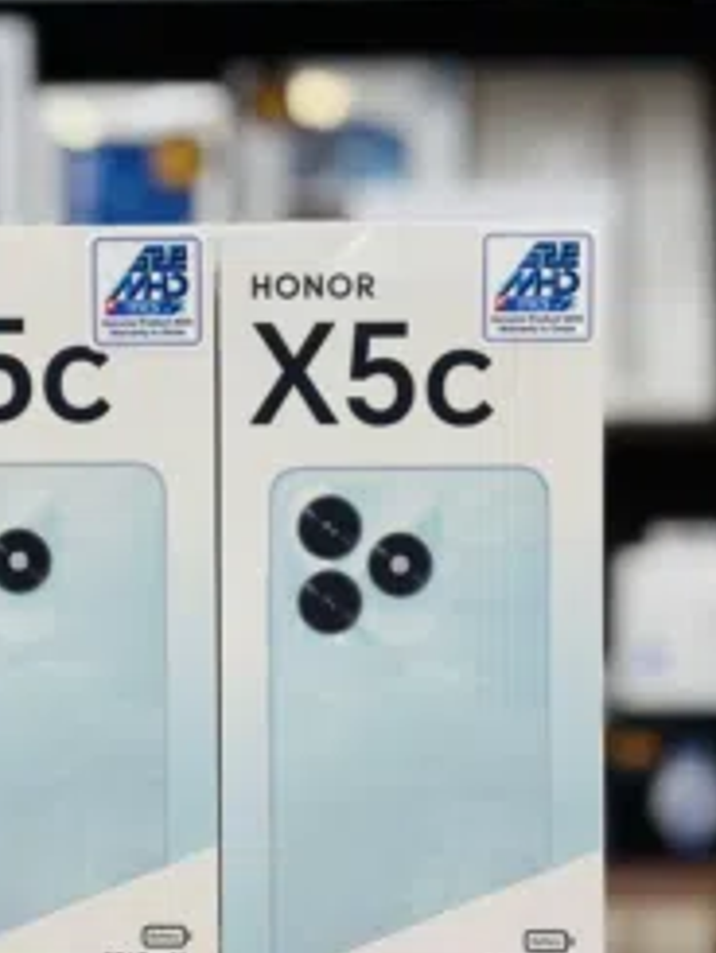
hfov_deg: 17.3
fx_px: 2342
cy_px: 552
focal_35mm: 85
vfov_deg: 23.0
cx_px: 187
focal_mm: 5.96
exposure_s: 1/100
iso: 50
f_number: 1.6
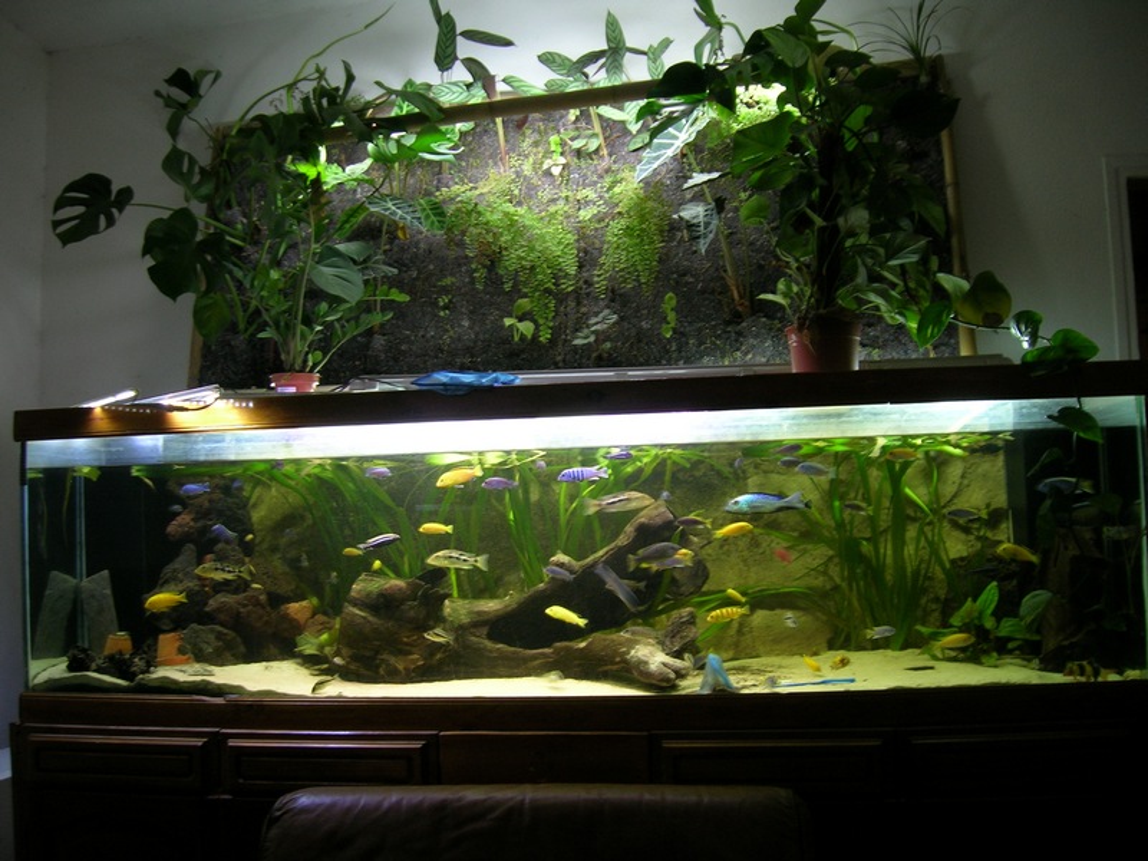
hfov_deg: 54.0
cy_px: 430
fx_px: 1128
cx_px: 574
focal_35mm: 34
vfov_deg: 41.8
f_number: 2.9
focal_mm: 5.7
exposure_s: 1/5.8
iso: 50
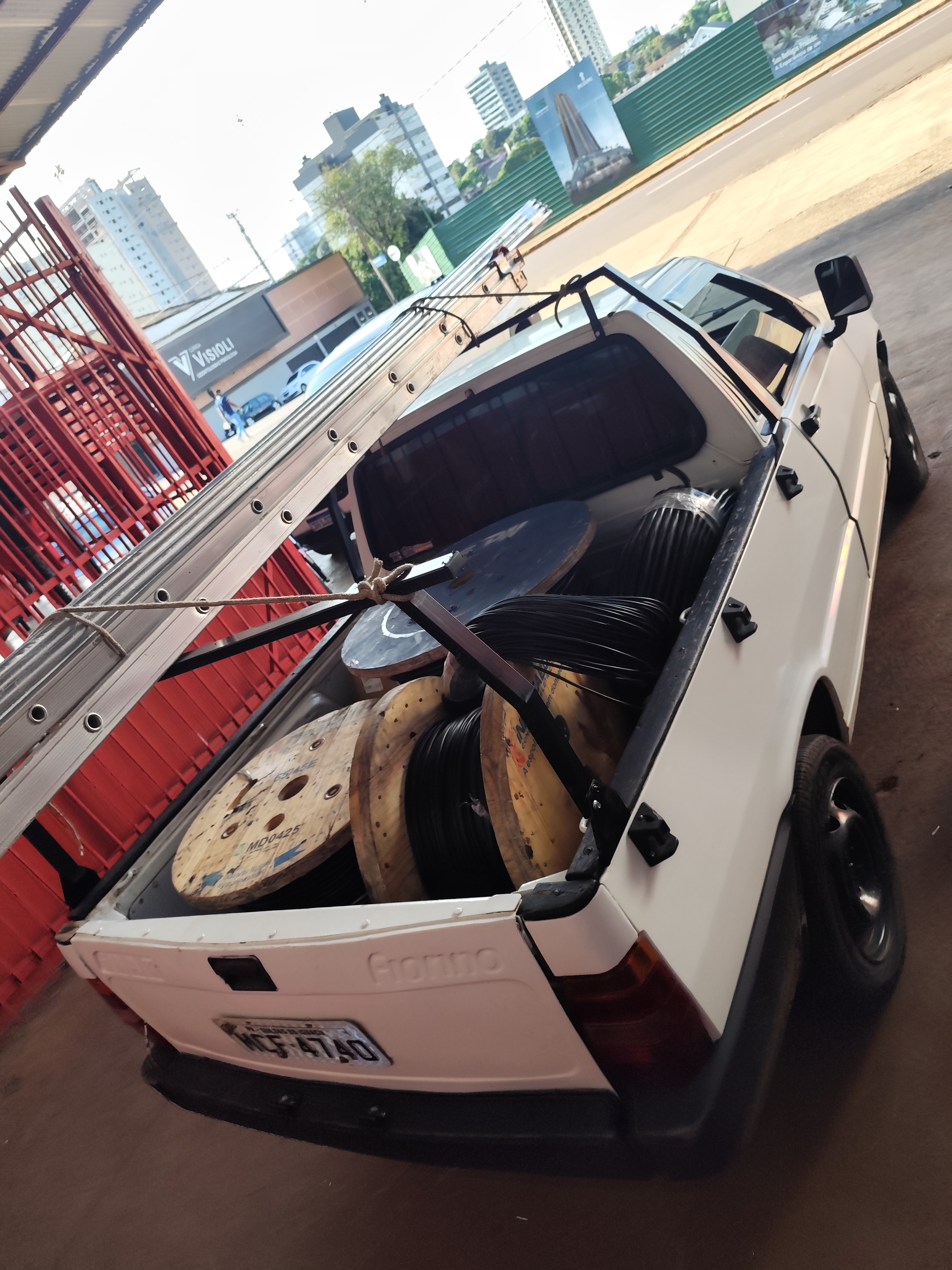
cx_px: 476
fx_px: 843
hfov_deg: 58.9
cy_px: 635
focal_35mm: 23
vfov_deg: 73.9
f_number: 1.65
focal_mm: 6.14
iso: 50
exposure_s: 1/164
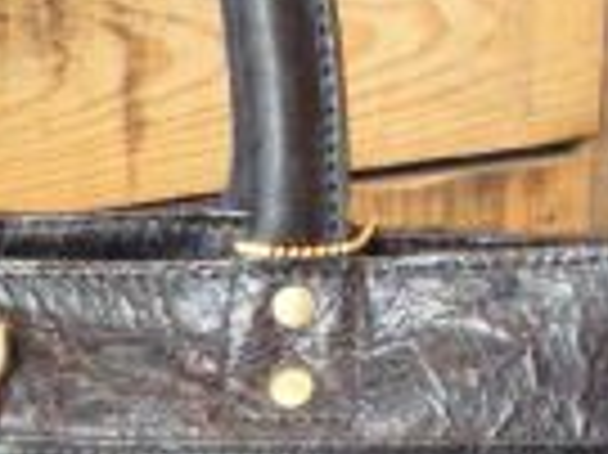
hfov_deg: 13.6
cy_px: 616
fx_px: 2492
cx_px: -50
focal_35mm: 142
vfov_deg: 10.2
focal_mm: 5.2
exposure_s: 1/13
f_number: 3.3
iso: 400
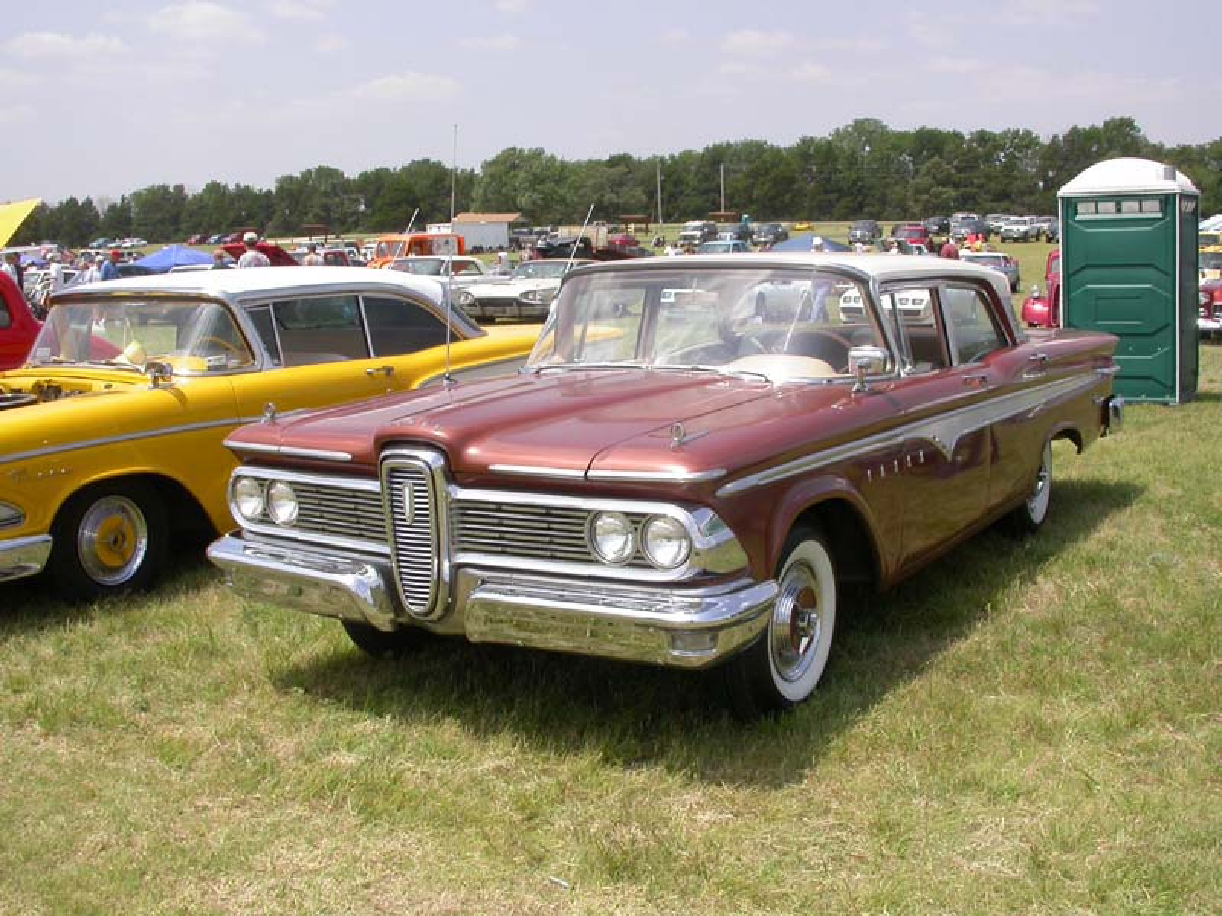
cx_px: 611
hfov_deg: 49.0
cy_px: 458
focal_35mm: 38
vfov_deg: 37.7
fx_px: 1341
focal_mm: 7.85
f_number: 7.5
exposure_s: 1/283
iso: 100
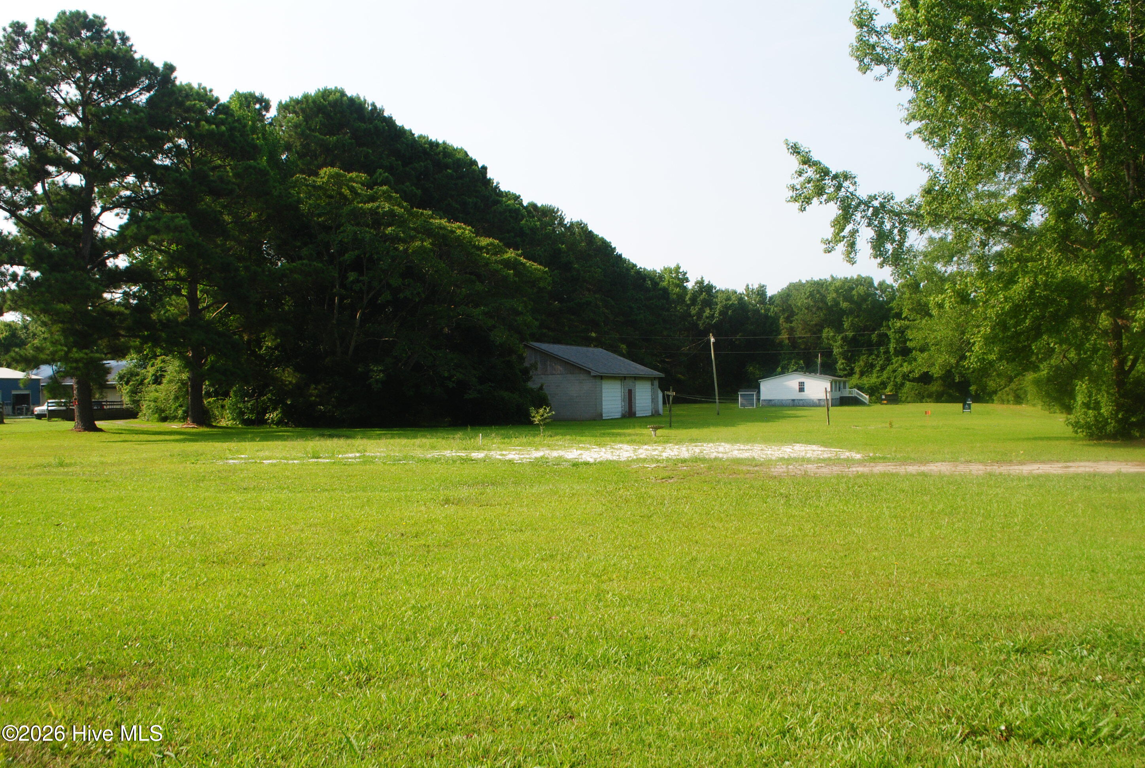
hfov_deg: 57.1
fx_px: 1052
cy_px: 384
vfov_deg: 40.1
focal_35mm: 33
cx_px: 572
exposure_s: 1/160
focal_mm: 22
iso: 200
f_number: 9
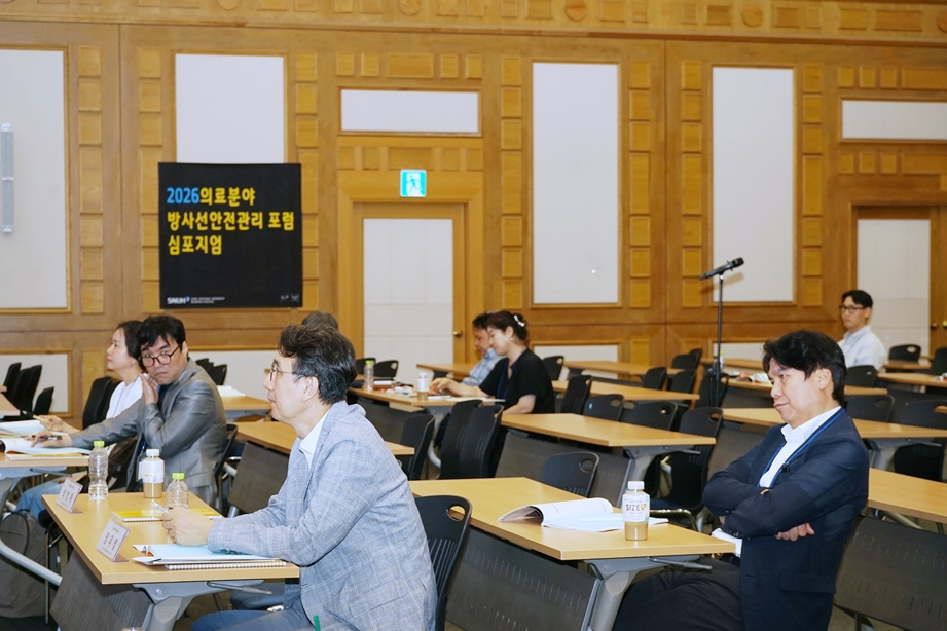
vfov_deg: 17.9
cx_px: 464
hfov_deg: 26.7
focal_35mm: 76
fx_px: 1999
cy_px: 332
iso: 400
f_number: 7.1
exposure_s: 1/100
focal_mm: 70
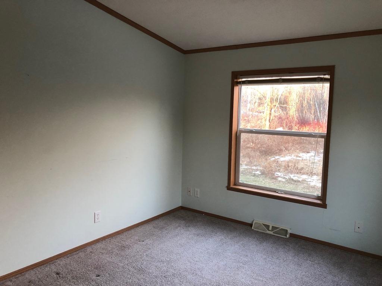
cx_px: 191
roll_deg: -1.8
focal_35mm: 28
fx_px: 309
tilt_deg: -6.3
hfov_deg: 63.4
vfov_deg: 49.7
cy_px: 143
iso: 50
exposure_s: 1/15
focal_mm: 3.99
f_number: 1.8
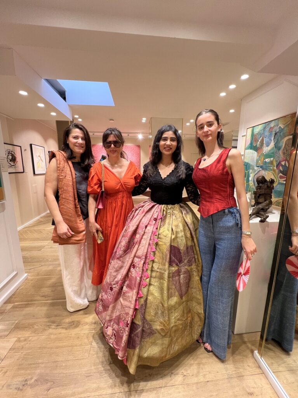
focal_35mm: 13
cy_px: 199
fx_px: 149
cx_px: 149
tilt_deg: -10.4
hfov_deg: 89.9
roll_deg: -0.2
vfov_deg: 106.2
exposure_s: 1/100
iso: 125
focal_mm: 1.57
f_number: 1.8
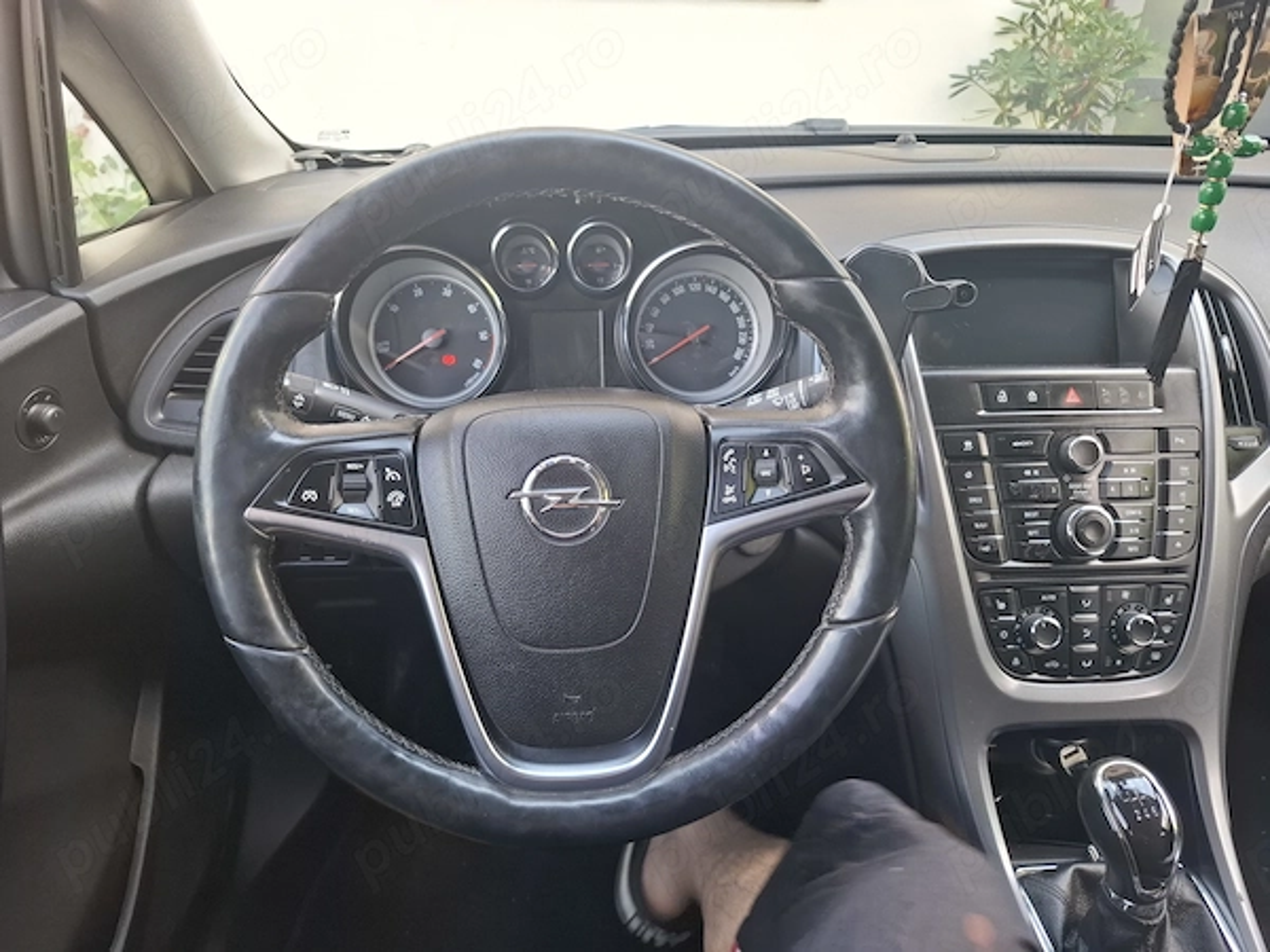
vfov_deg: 58.9
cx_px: 635
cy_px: 476
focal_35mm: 23
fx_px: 844
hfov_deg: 73.9
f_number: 1.8
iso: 100
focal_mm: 5.54
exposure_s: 1/100
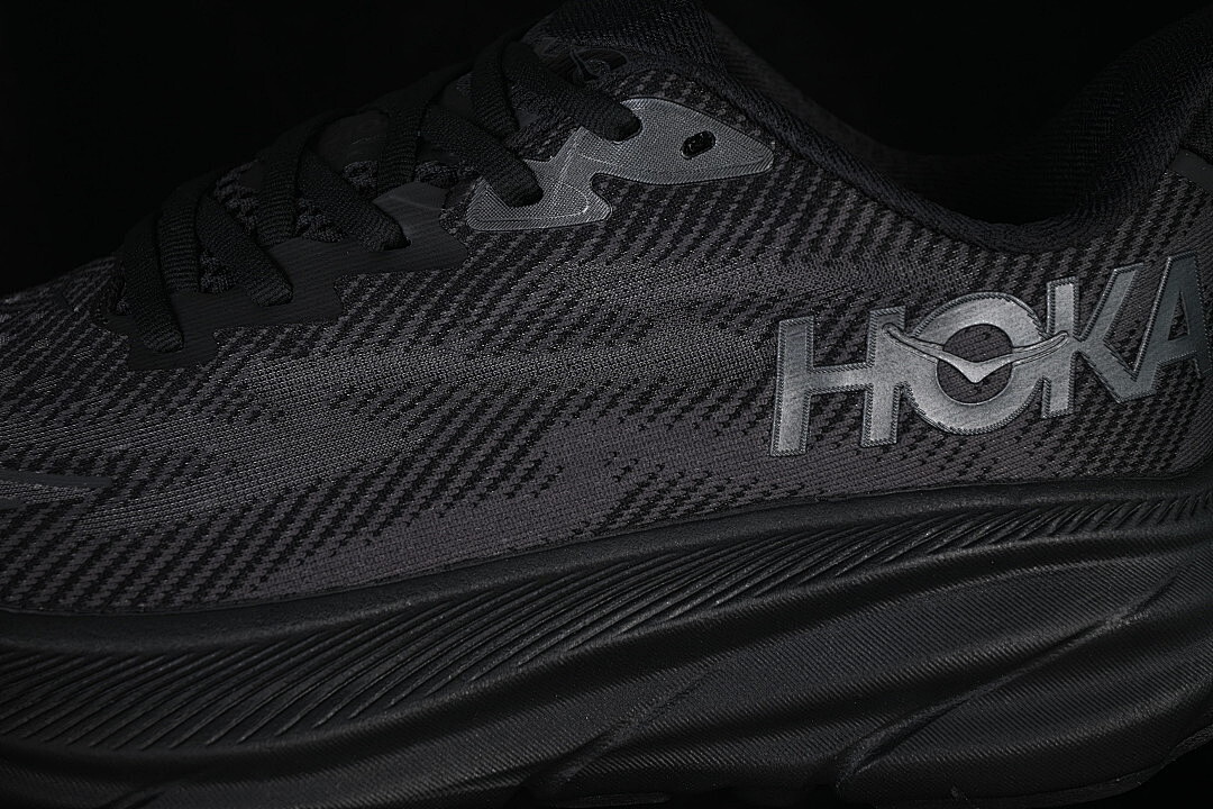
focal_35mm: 75
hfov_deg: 27.0
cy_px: 404
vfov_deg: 18.2
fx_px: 2527
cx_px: 606
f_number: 6.3
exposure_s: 1/50
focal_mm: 50
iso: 160
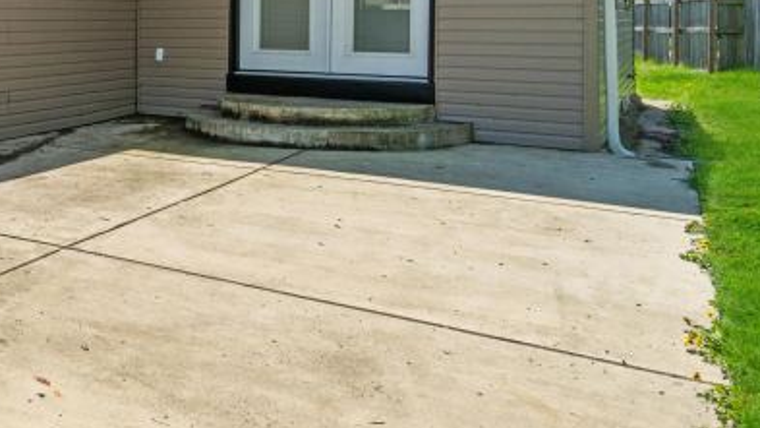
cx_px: 44
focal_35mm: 39
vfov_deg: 30.3
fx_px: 786
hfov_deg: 45.6
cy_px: 153
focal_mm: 13
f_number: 9
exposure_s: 1/800
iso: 400
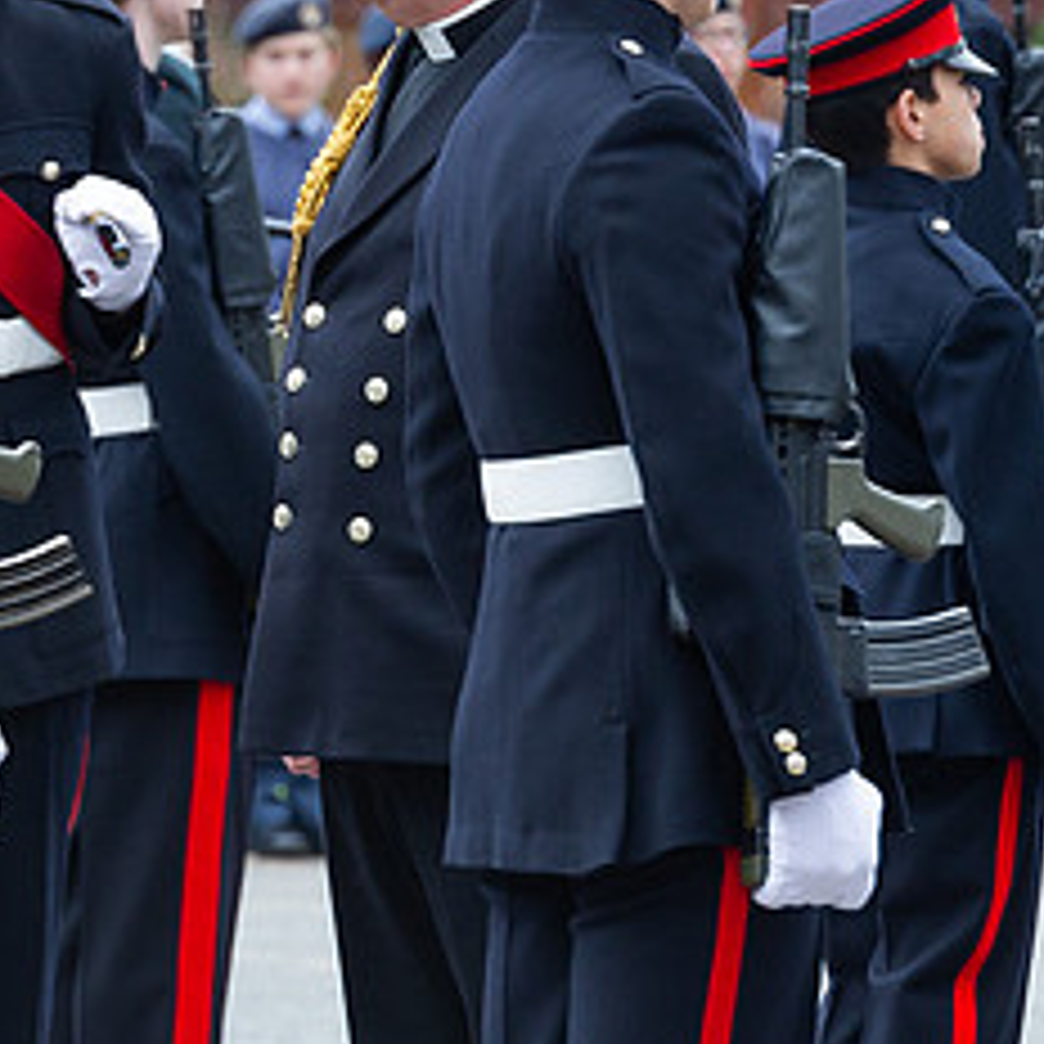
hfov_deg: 3.1
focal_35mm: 566
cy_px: 247
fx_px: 19313
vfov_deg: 3.1
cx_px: 409
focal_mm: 200
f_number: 6.3
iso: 500
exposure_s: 1/250
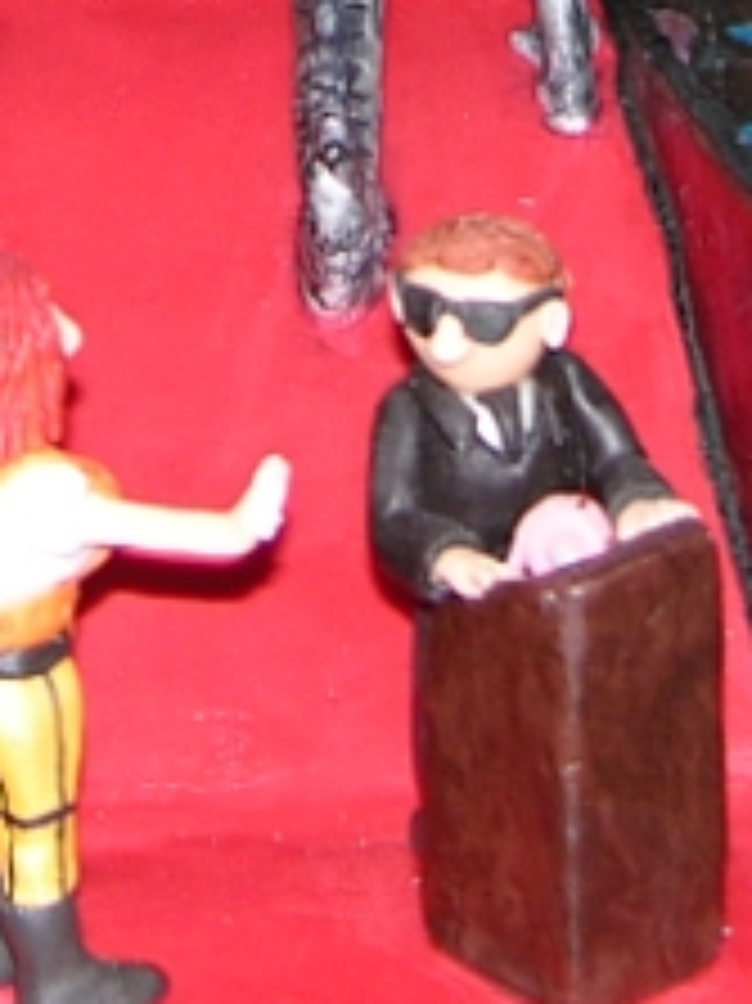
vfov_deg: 11.9
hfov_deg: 9.0
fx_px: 4784
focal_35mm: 165
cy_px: -7
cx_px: 239
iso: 50
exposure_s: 1/60.1
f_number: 3
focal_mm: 11.6
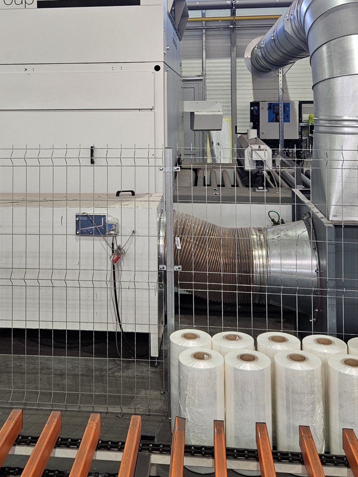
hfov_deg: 35.7
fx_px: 552
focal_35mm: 40
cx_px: 126
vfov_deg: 44.8
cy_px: 105
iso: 125
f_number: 1.8
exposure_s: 1/100
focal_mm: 5.4
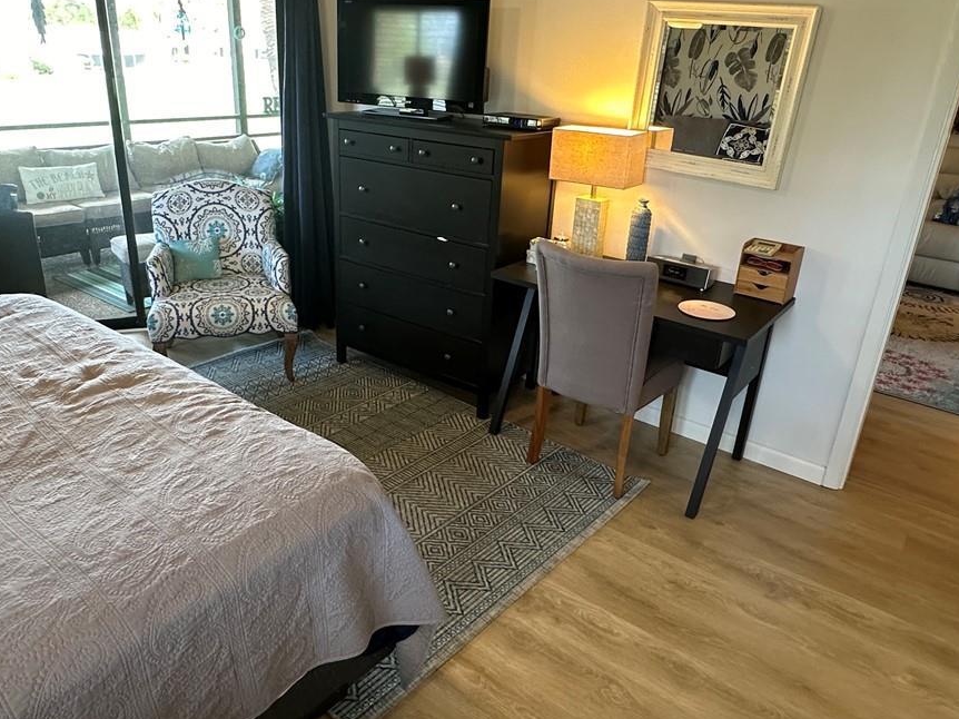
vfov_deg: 53.0
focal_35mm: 26
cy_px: 342
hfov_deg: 67.3
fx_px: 720
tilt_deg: -21.3
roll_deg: -2.6
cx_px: 455
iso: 250
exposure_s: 1/60
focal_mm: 2.22
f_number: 2.2
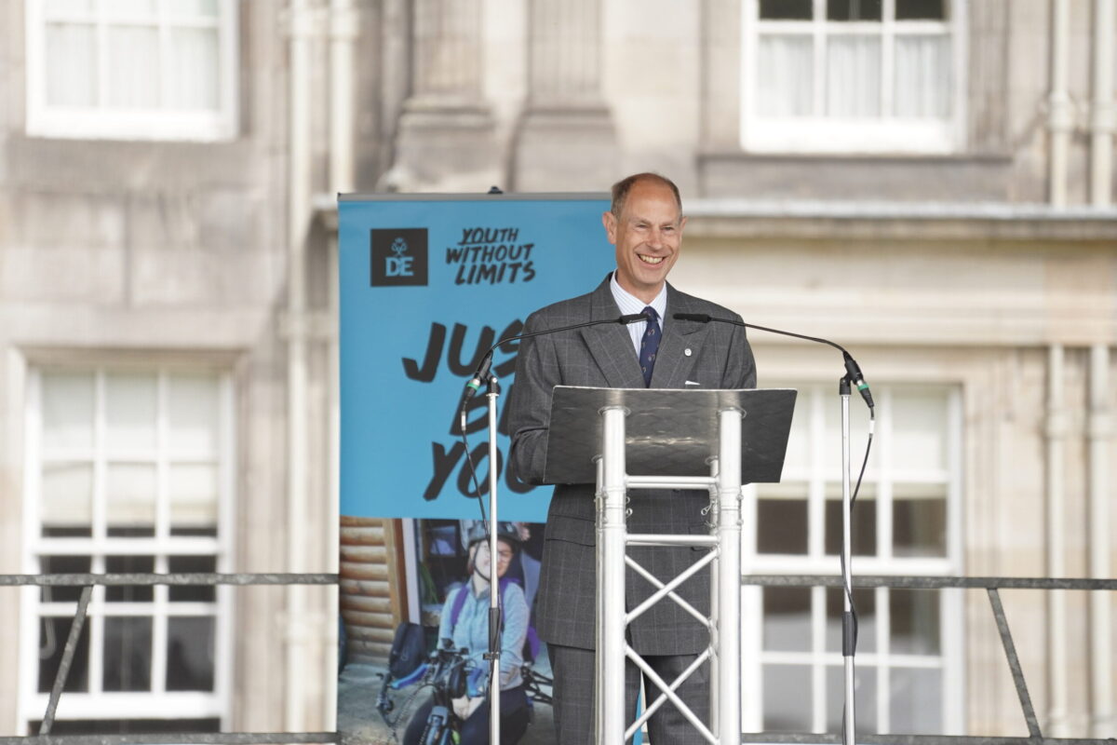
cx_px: 558
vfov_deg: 6.9
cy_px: 372
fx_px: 6205
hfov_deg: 10.3
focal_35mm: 200
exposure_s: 1/2000
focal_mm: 200
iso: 1600
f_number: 4
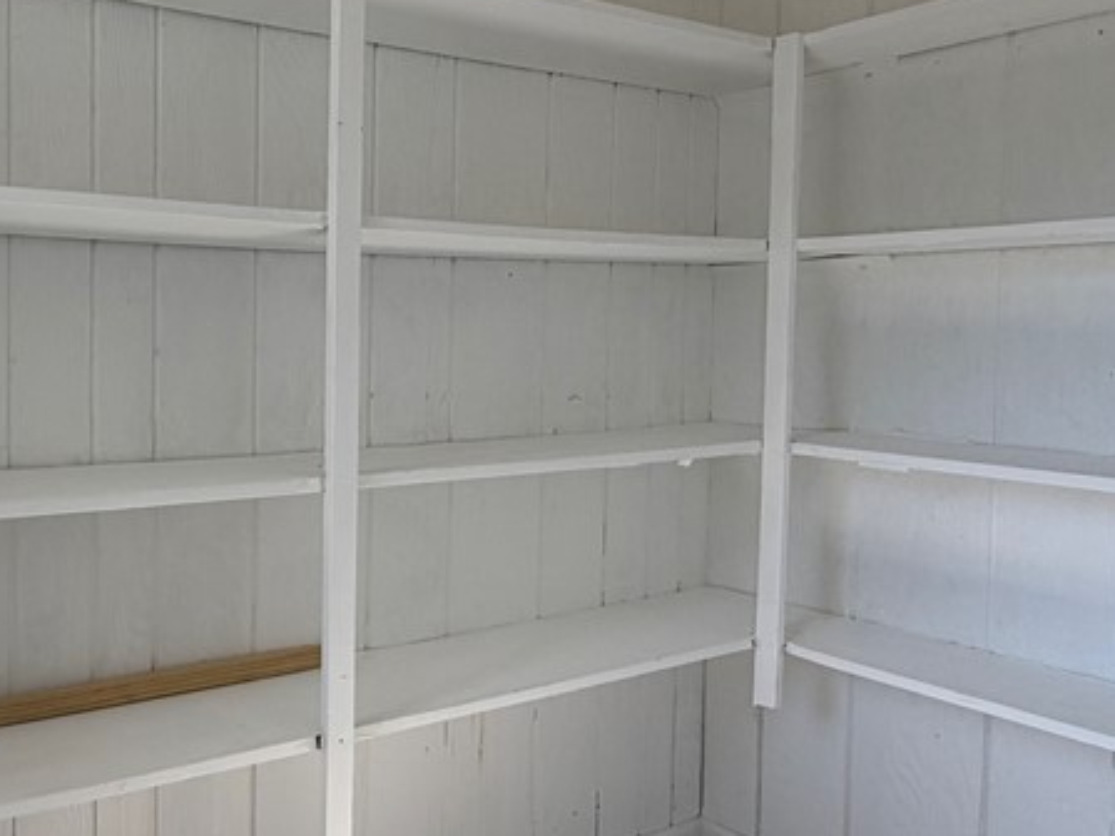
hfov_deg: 53.2
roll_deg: -1.2
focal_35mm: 32
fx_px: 1031
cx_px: 226
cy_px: 366
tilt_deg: -2.9
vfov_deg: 44.1
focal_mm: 2.22
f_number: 2.2
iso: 64
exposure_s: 1/230
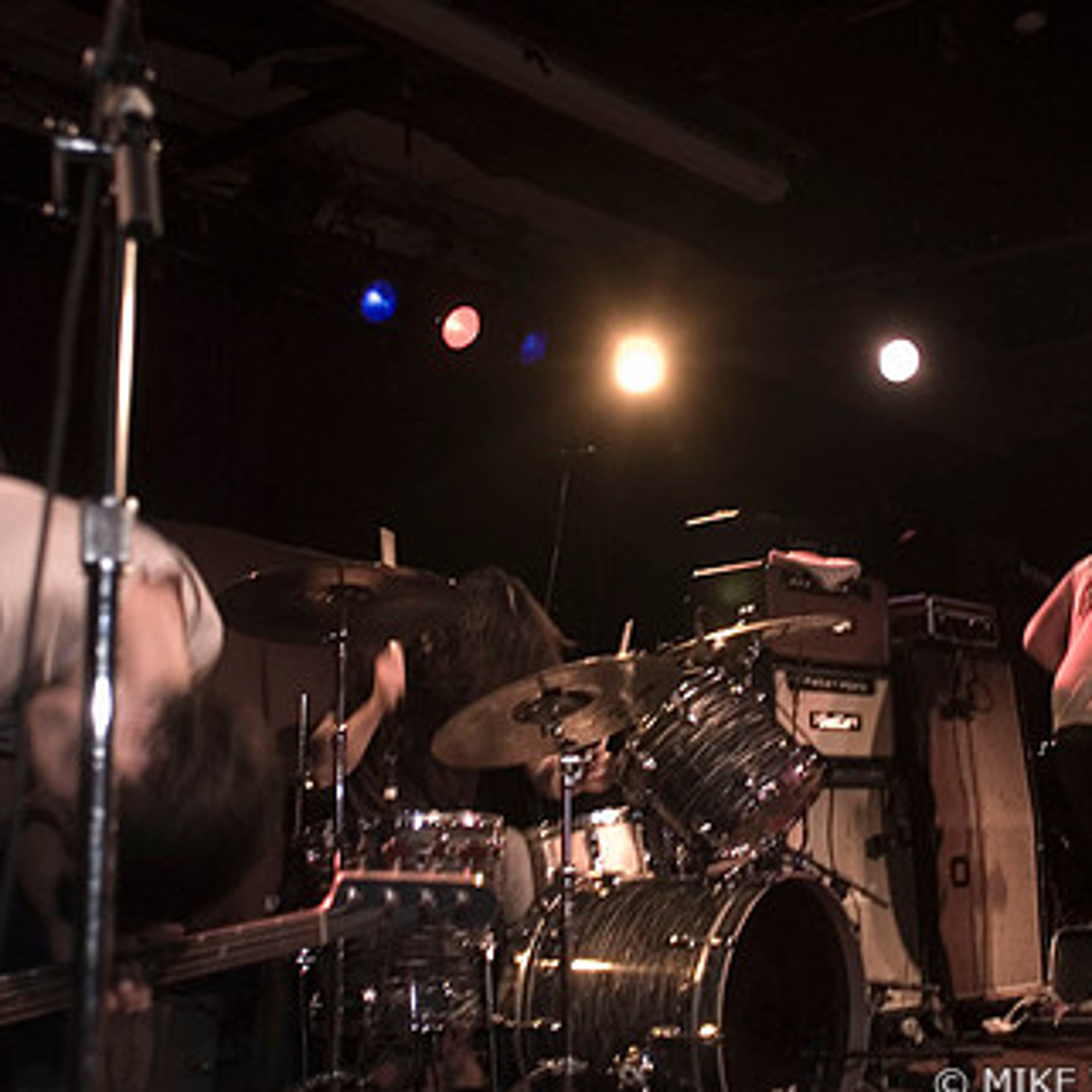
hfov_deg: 36.5
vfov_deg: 36.7
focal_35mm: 46
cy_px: 456
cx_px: 704
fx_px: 1642
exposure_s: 1/60
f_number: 2.8
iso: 800
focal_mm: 20
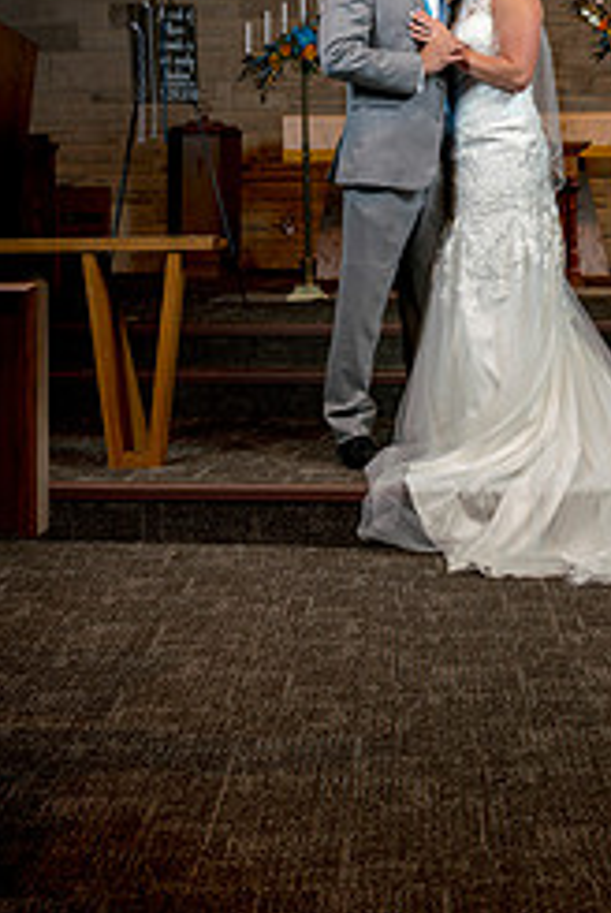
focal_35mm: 55
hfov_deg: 24.3
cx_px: 488
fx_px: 1396
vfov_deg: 34.8
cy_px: 153
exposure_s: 1/80
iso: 200
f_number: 4.5
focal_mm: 30
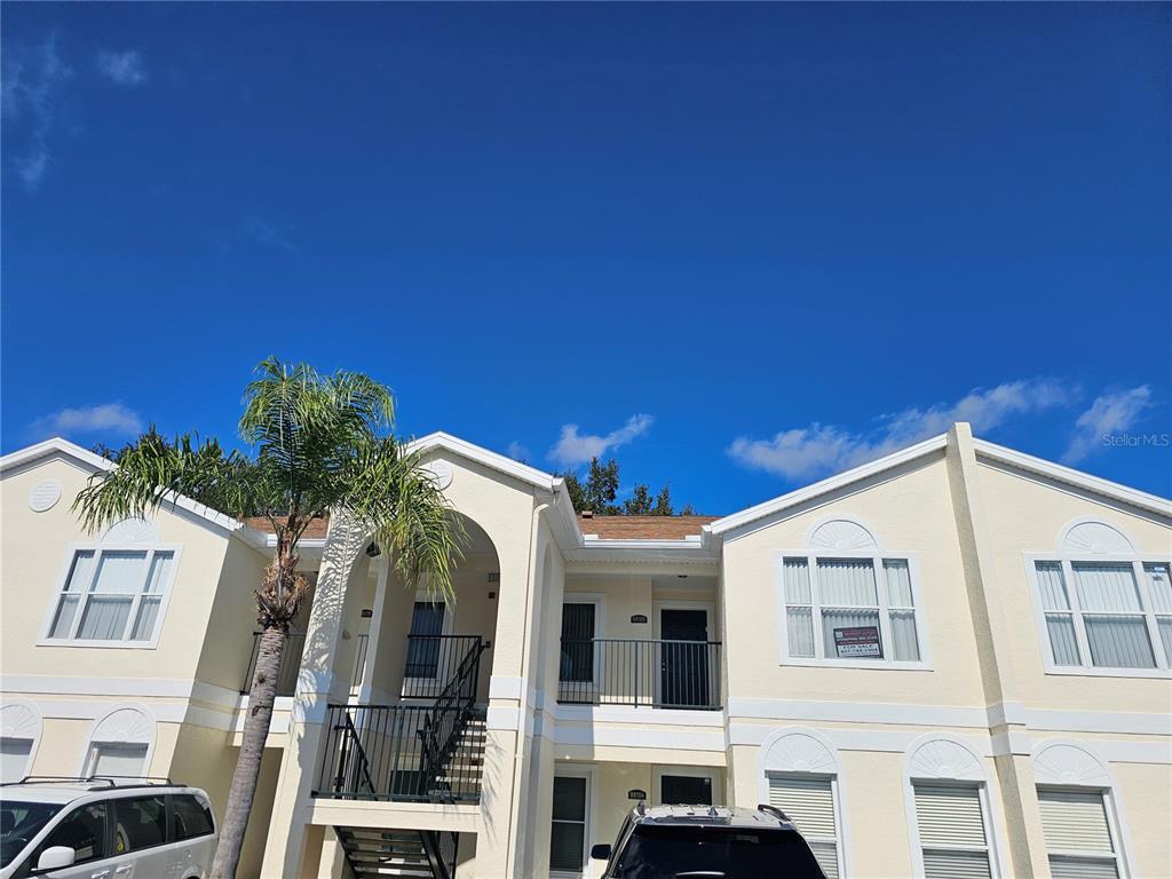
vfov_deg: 58.9
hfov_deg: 73.9
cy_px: 440
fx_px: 779
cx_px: 586
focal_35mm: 23
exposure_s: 1/1925
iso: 12
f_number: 1.7
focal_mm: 6.3
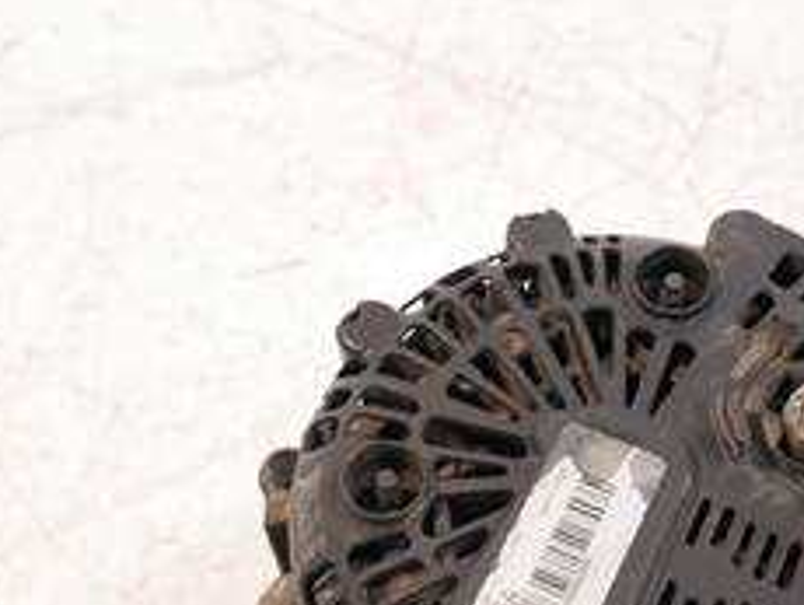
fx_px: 1163
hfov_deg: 38.0
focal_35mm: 50
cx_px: 479
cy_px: 591
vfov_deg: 27.6
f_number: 3.5
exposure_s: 1/60
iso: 800
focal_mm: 12
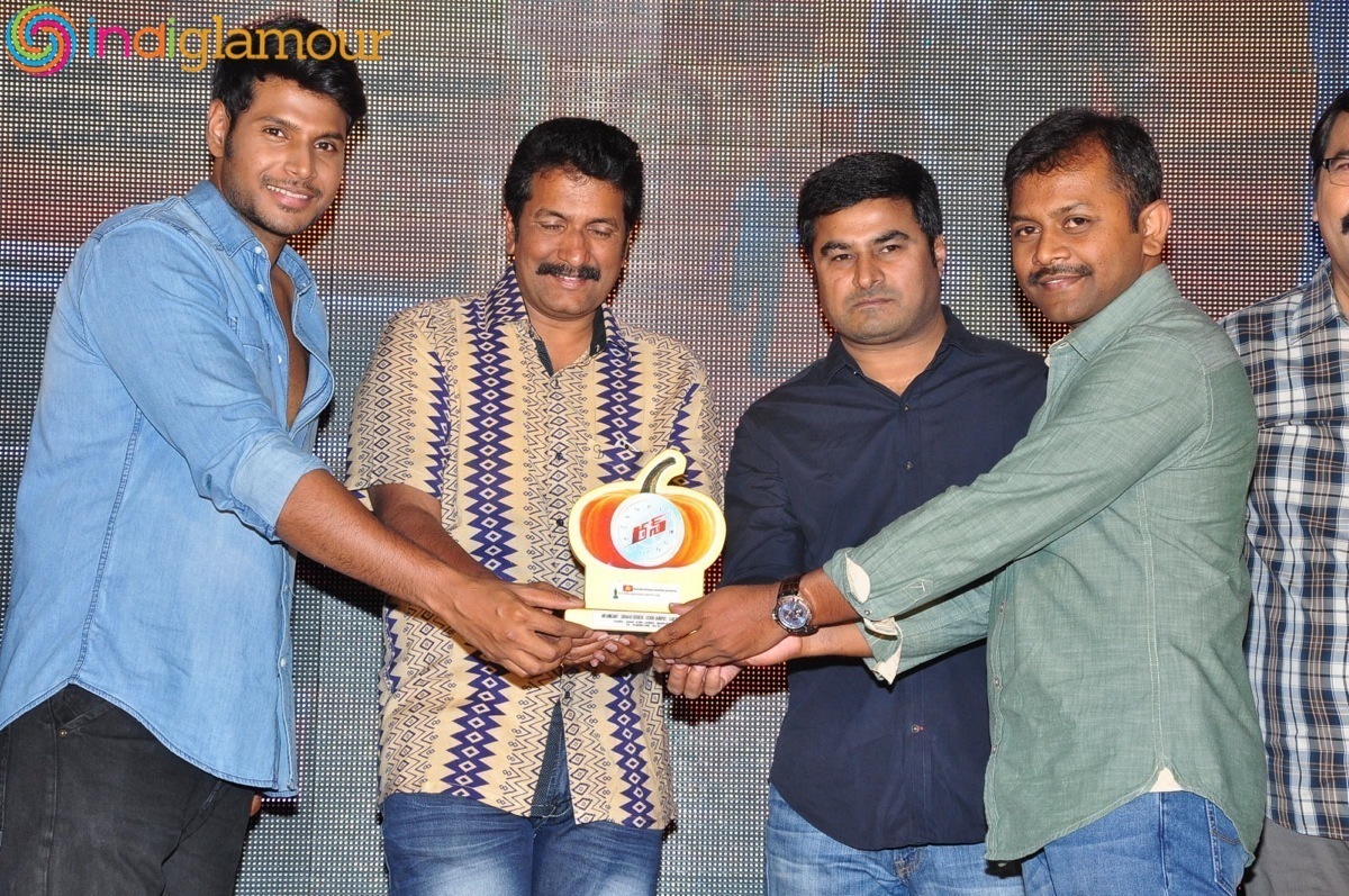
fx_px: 3481
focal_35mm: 93
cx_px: 674
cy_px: 448
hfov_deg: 21.9
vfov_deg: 14.7
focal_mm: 62
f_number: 8
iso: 500
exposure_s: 1/125
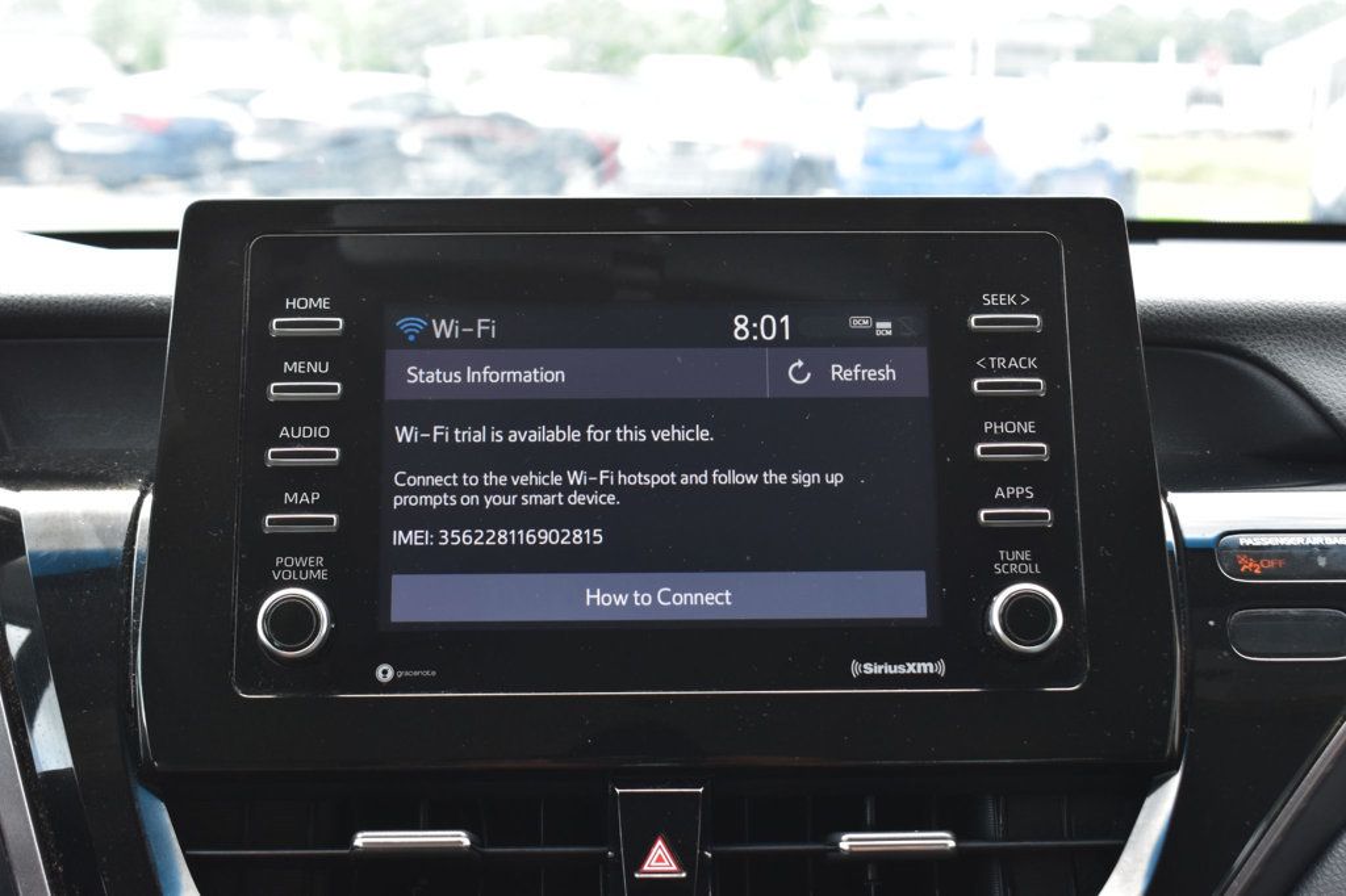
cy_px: 448
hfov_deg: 38.9
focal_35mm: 51
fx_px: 1906
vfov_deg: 26.5
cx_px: 673
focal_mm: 34
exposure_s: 1/60
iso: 400
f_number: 8
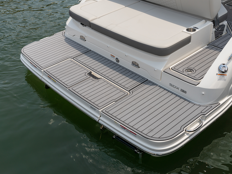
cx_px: 120
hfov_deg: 43.8
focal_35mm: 43
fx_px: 288
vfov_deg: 33.6
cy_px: 86
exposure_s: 1/800
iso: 200
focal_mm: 39
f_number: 8
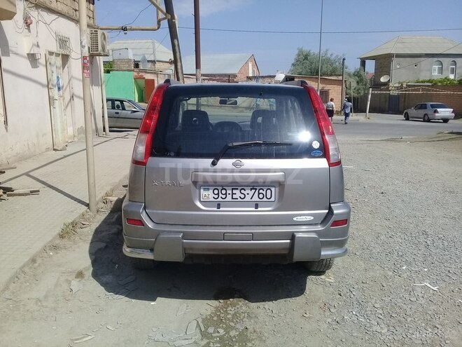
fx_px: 414
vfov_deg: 45.4
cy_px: 174
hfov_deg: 58.4
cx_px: 231
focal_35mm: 31
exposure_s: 1/2123
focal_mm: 3.3
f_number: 2.2
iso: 50
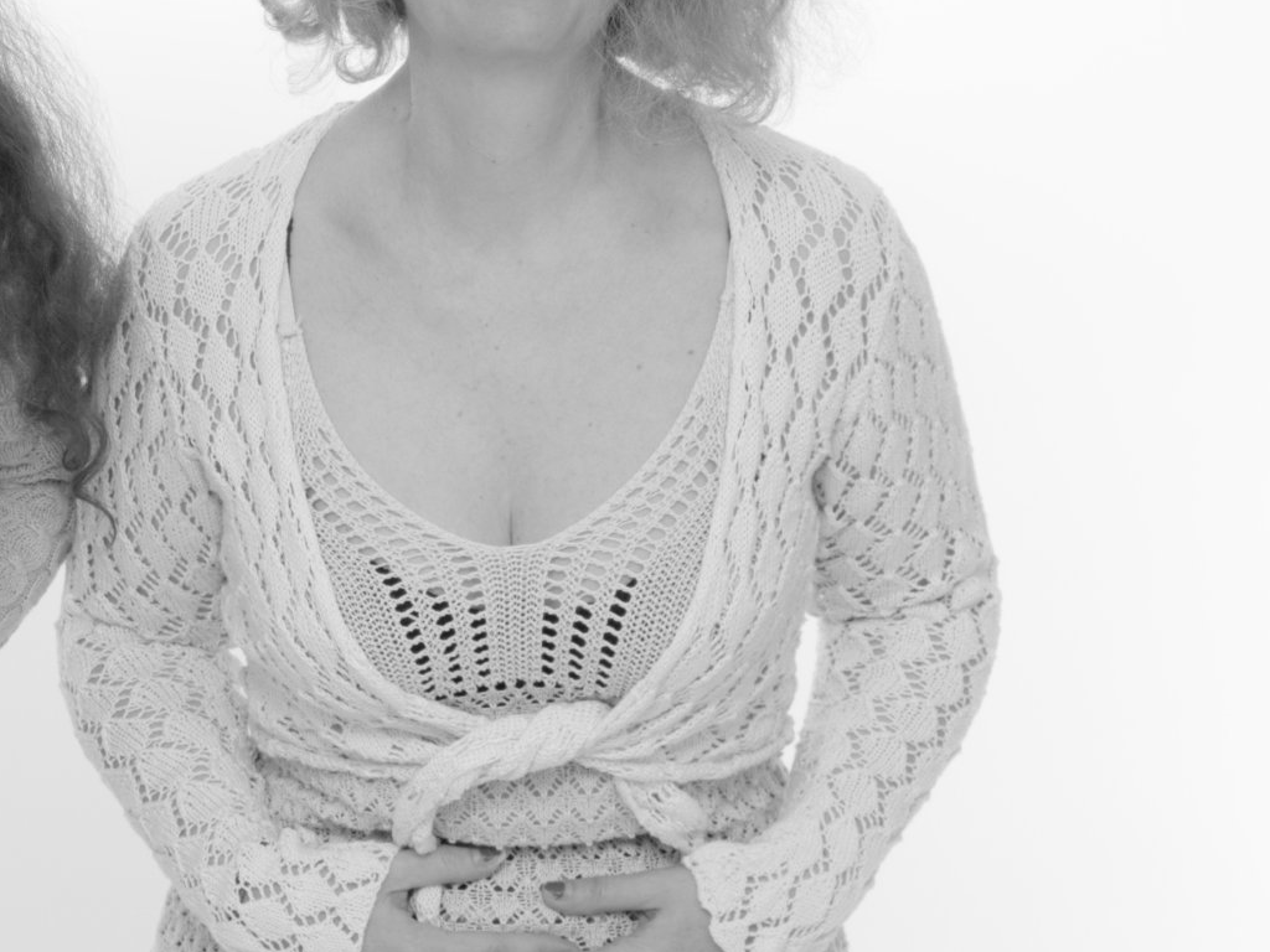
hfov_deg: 12.9
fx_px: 5577
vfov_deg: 9.8
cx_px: 61
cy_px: 402
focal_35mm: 152
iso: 200
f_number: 9
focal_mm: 38
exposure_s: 1/100
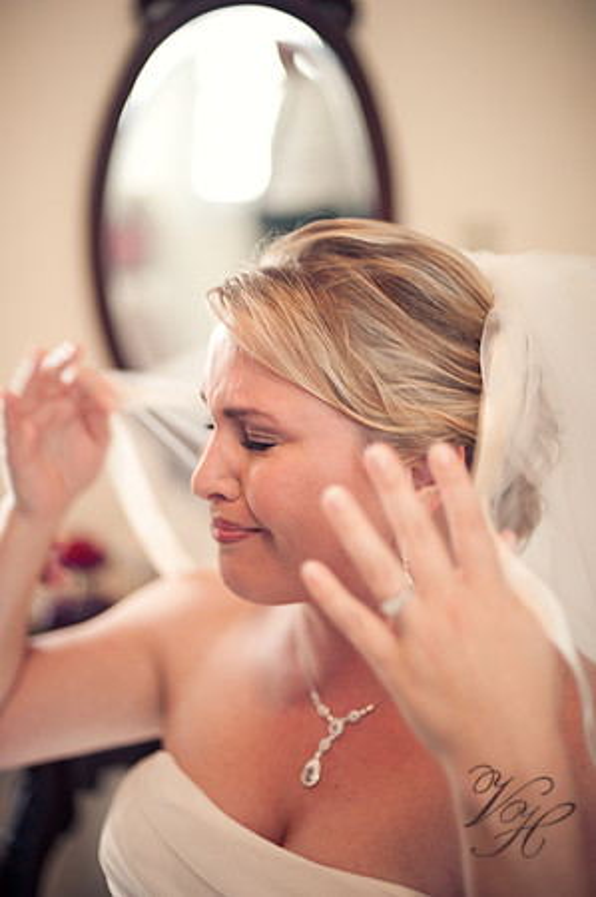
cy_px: 448
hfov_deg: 26.9
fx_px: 1244
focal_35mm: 50
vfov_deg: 39.6
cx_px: 298
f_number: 1.4
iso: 400
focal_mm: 50
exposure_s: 1/100
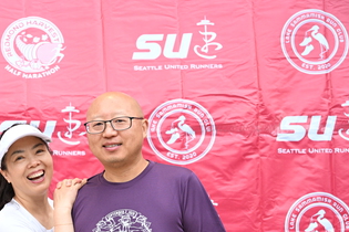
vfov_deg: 15.2
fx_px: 863
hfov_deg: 22.5
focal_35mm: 89
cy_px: 202
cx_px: 59
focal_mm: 51
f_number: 4
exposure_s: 1/320
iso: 2000
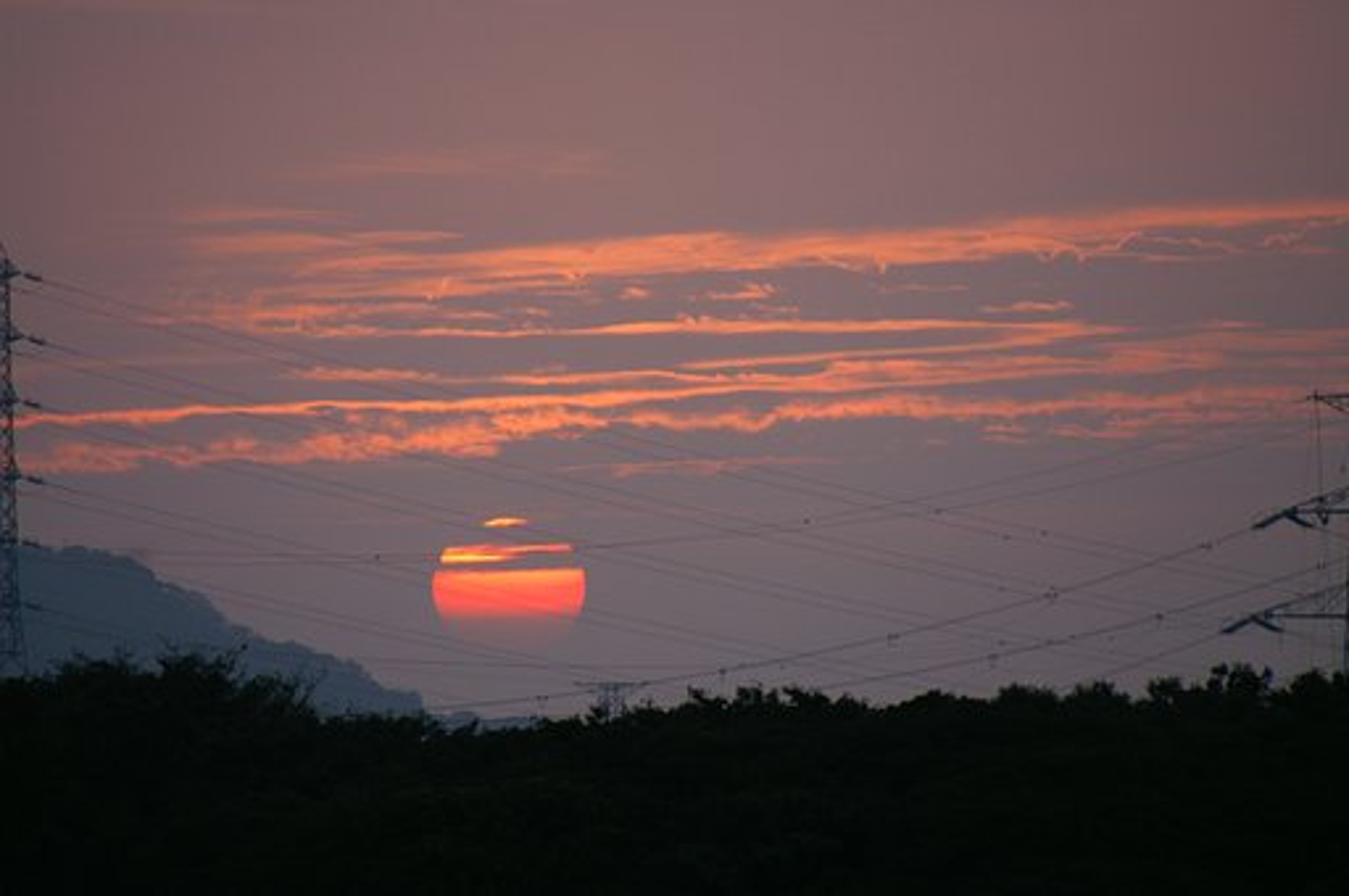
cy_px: 448
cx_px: 674
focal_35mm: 450
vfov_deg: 3.0
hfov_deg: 4.6
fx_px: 16841
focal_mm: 300
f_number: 6.7
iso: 400
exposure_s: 1/60
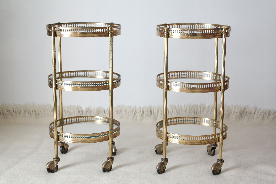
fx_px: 529
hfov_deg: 29.2
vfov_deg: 19.7
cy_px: 92
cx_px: 138
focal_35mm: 69
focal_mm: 45
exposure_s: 1/25
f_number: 5.6
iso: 400
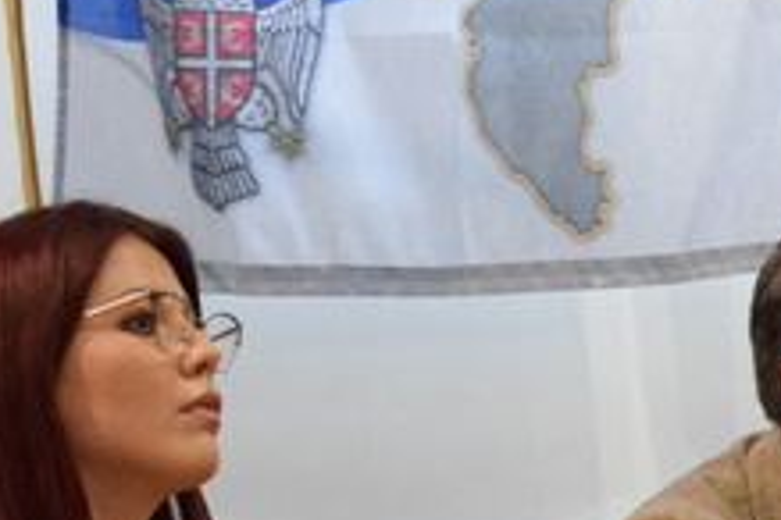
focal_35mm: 266
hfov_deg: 7.5
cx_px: 1348
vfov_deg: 5.1
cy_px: 764
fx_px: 5770
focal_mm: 38
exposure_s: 1/60
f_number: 4.8
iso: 3200
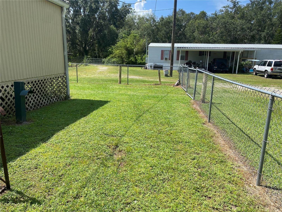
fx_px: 212
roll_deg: -1.8
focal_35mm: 26
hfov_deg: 67.3
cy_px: 106
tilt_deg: -13.0
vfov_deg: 53.1
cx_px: 141
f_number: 1.8
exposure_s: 1/1779
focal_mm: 4.25
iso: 32
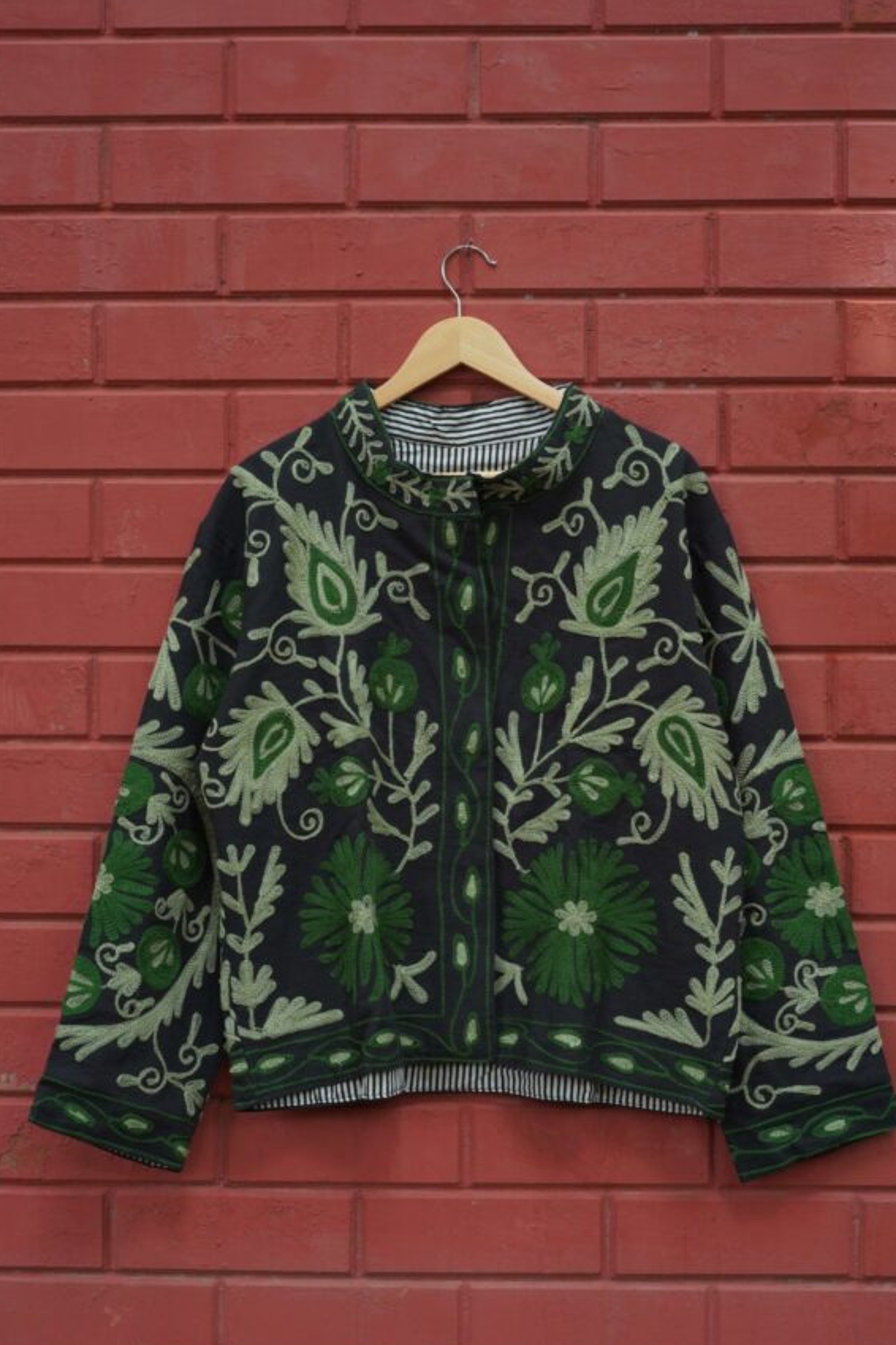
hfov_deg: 25.5
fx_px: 1979
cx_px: 465
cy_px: 708
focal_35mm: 53
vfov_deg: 37.5
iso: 800
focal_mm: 50
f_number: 8
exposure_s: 1/125
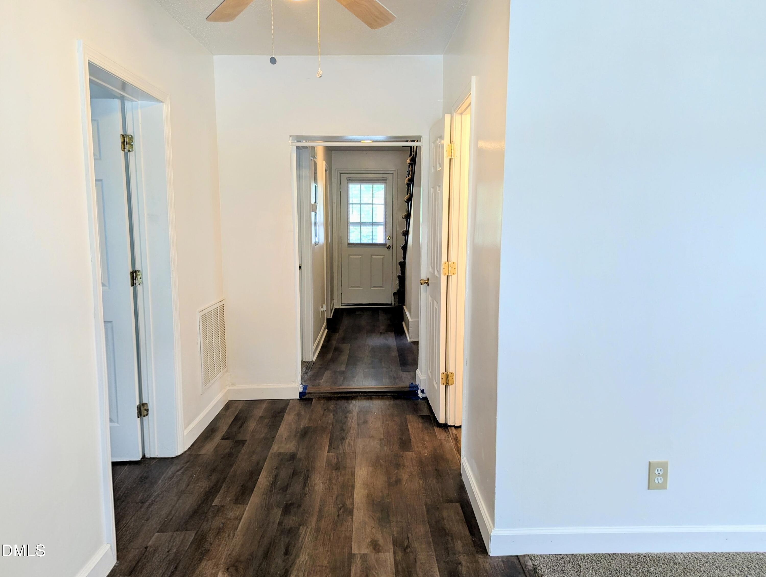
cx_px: 383
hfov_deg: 71.5
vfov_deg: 56.9
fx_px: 532
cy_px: 288
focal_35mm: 24
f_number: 1.85
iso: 80
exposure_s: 1/24
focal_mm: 6.81
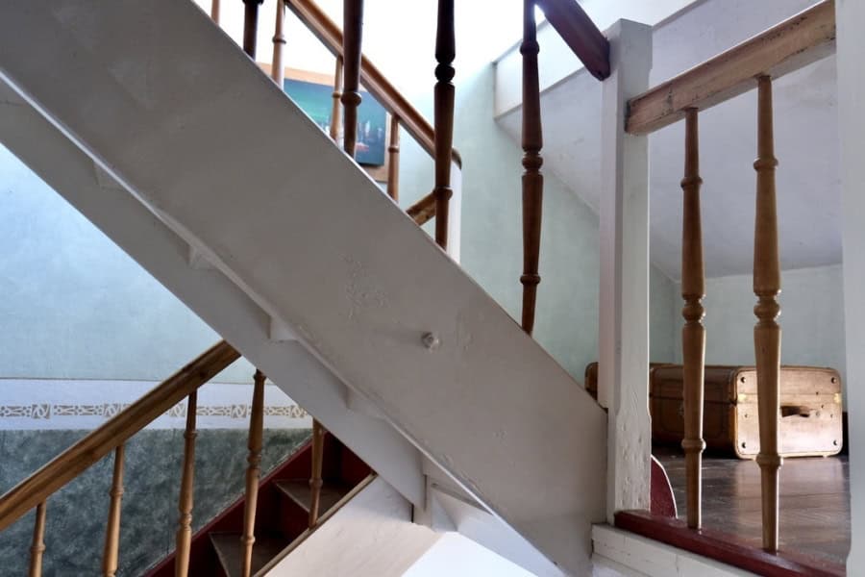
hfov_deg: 63.7
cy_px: 288
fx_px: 697
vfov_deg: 45.0
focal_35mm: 29
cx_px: 432
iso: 1250
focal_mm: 19.6
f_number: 2.8
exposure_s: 1/27
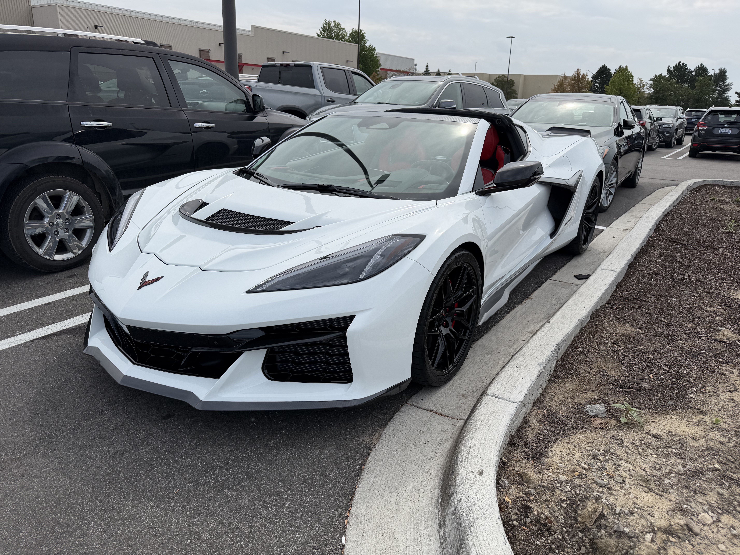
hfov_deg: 71.6
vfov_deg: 56.8
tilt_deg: -17.4
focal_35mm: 24
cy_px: 278
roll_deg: -2.5
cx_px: 370
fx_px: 513
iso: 80
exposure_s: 1/5714
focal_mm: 6.76
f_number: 1.78
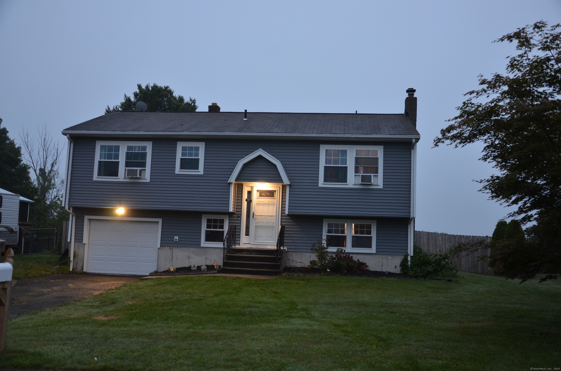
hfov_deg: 53.2
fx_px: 560
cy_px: 186
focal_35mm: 36
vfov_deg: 36.7
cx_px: 280
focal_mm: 24
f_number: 3.8
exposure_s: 1/30
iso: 800
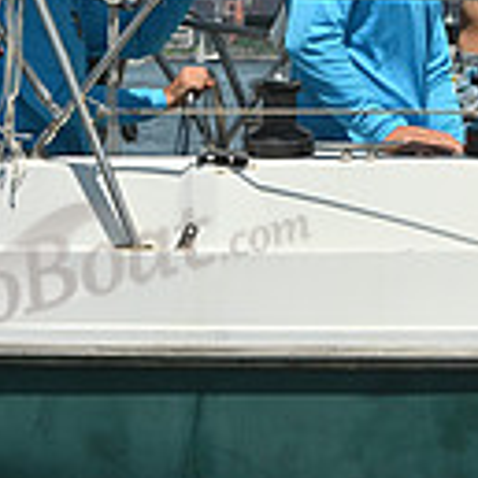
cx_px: 504
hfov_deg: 4.0
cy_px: 35
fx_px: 6905
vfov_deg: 4.0
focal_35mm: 442
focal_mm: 116
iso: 320
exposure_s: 1/1000
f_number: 11
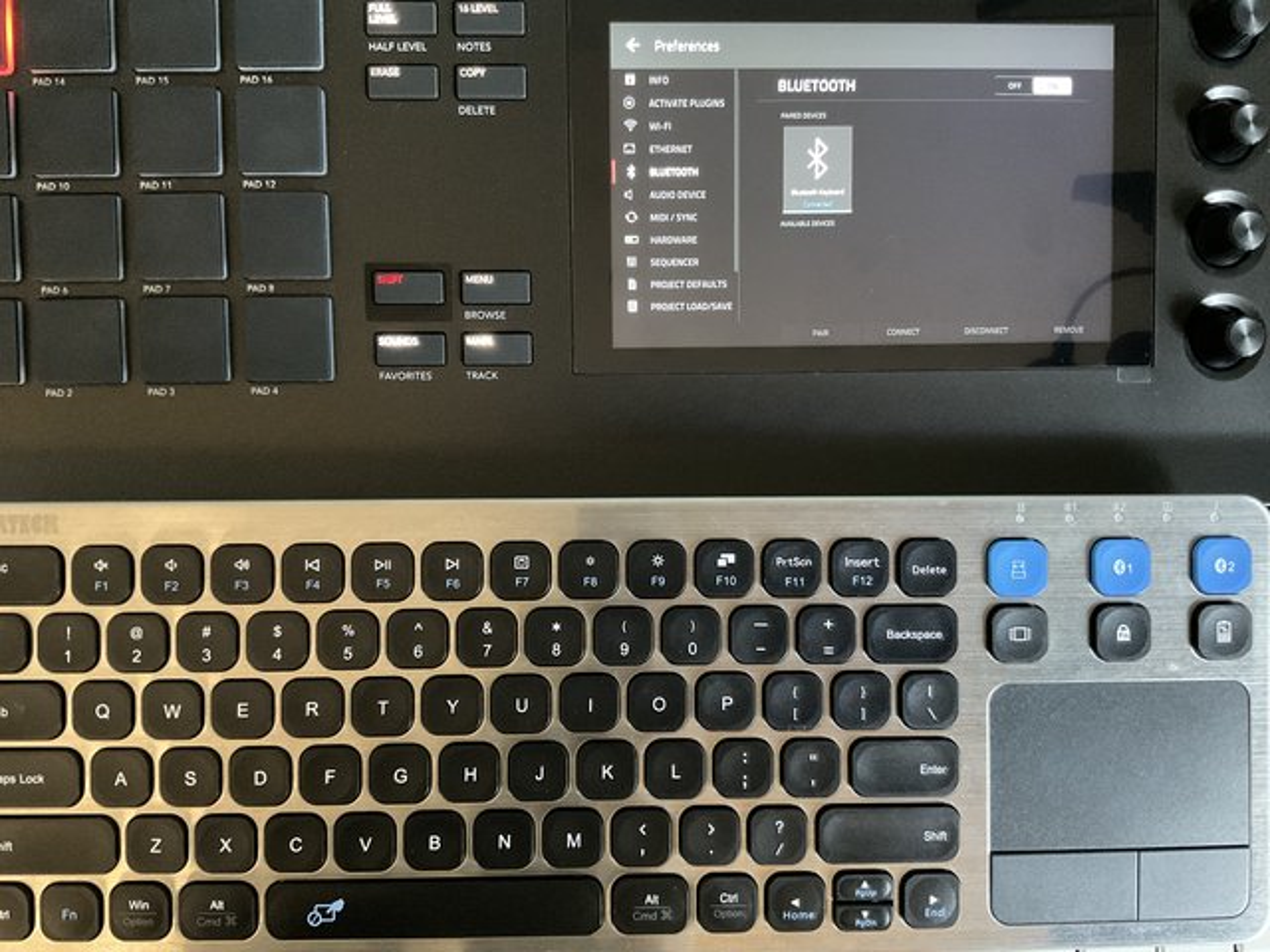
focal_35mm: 29
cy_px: 476
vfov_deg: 48.2
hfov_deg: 61.7
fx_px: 1064
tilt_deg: -81.4
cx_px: 635
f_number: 1.8
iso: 500
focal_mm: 3
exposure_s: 1/24
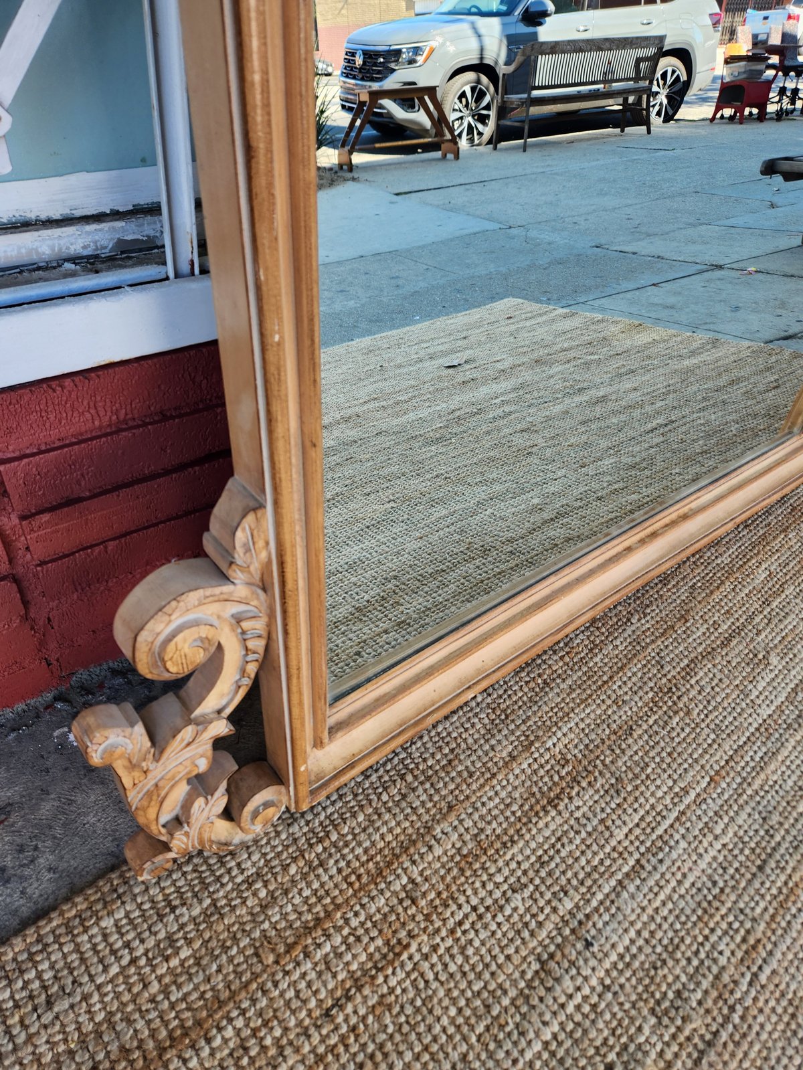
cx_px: 402
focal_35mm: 23
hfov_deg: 58.9
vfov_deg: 73.9
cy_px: 535
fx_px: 711
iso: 25
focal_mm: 5.4
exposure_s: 1/180
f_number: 1.8
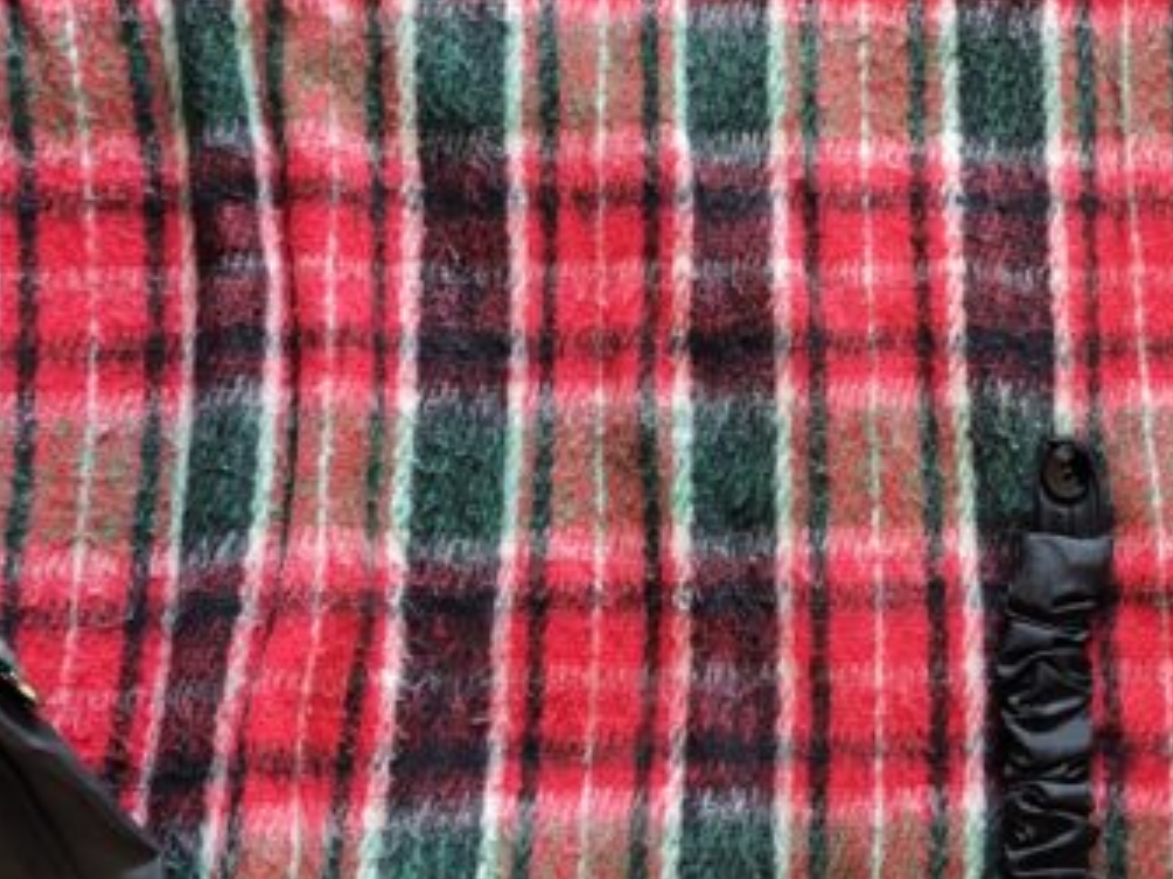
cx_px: 1001
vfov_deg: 26.1
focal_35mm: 55
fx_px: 1863
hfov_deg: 33.5
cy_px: 179
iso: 1250
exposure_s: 1/25
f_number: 1.65
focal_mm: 6.19
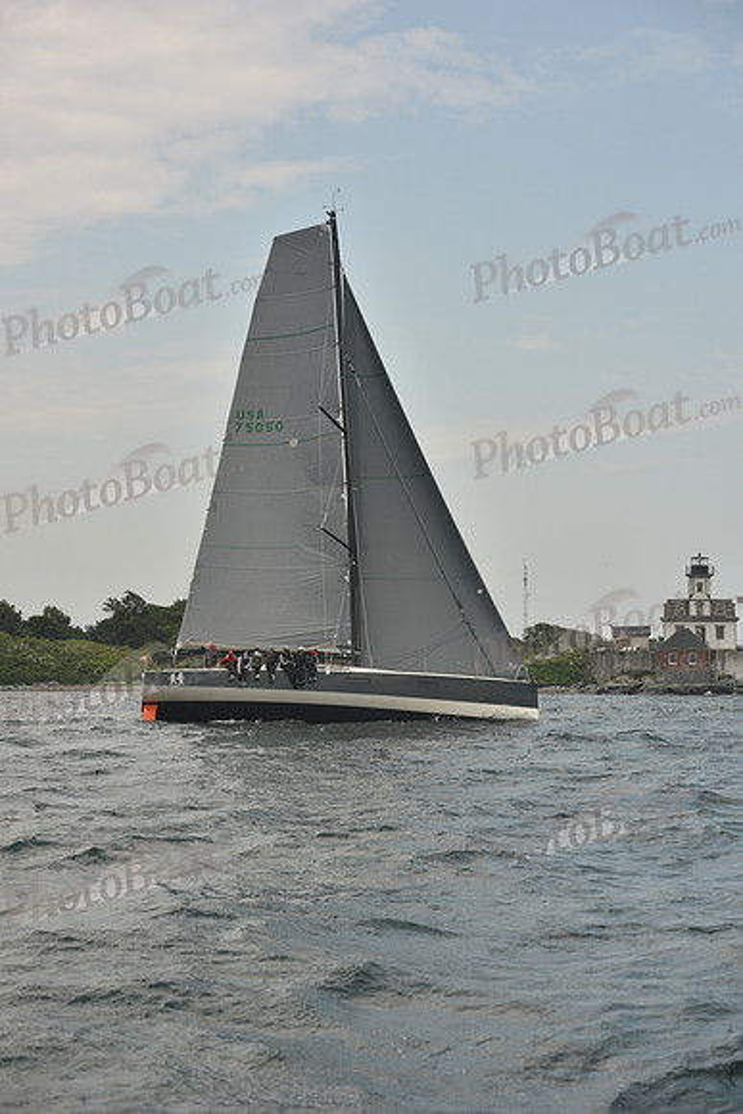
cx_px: 372
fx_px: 2166
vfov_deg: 28.8
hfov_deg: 19.5
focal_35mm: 70
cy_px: 557
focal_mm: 70
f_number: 6.3
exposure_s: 1/500
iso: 250
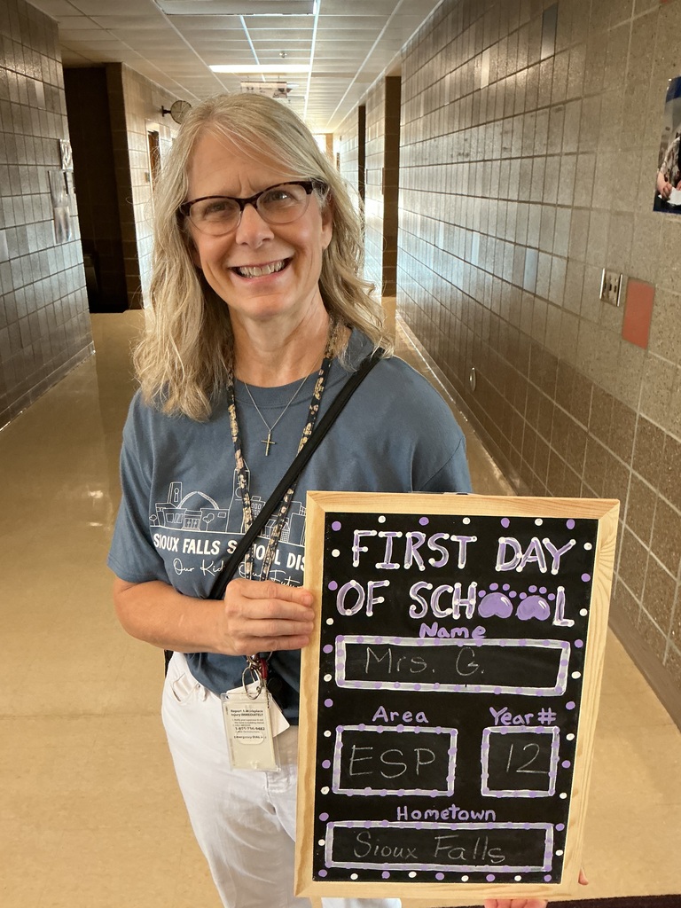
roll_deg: +0.5
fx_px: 761
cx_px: 340
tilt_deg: -18.9
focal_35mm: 29
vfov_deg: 61.7
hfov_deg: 48.2
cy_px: 454
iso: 250
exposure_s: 1/60
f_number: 1.8
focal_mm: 3
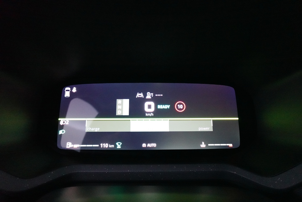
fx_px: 168
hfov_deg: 84.0
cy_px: 101
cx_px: 151
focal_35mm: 20
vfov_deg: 61.9
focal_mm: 7.6
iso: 5000
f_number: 2
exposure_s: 1/80
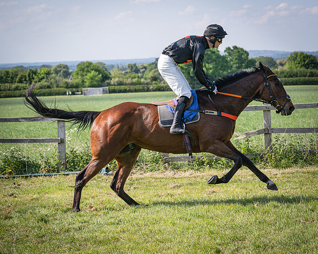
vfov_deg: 16.1
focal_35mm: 96
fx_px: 900
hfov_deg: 20.0
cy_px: 138
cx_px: 207
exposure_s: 1/3200
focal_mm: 70
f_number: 4
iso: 400
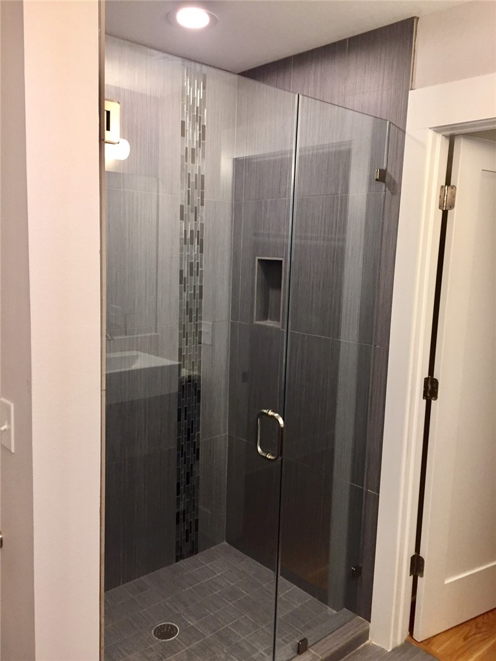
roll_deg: -3.5
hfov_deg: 48.2
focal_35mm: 29
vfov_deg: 61.7
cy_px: 330
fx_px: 554
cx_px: 248
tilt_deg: -6.8
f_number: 2.2
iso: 100
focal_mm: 4.15
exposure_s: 1/30
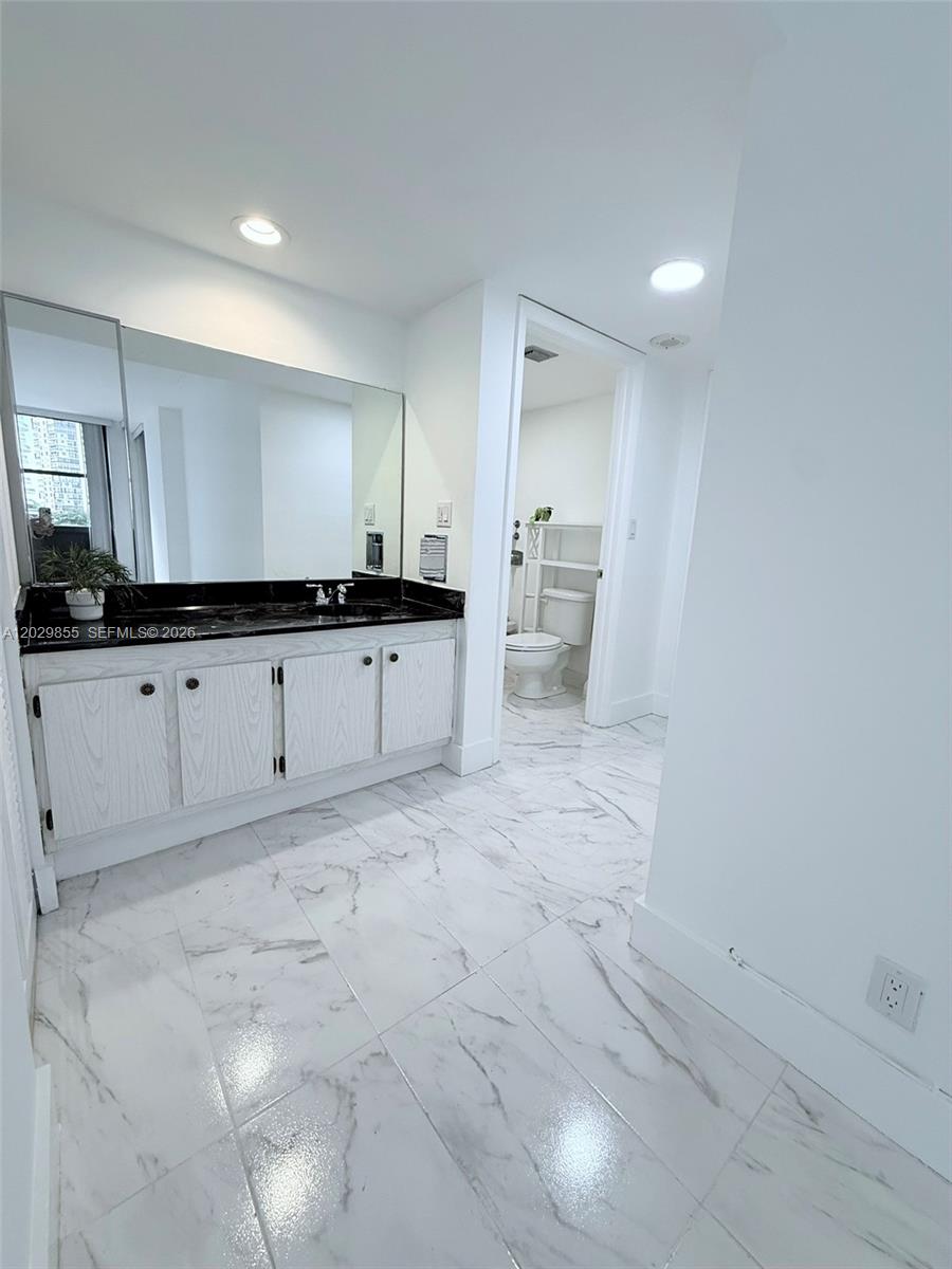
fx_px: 513
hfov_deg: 85.7
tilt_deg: -10.1
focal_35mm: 14
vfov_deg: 102.1
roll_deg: -3.5
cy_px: 634
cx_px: 476
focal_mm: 2.22
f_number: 2.2
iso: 125
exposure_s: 1/120
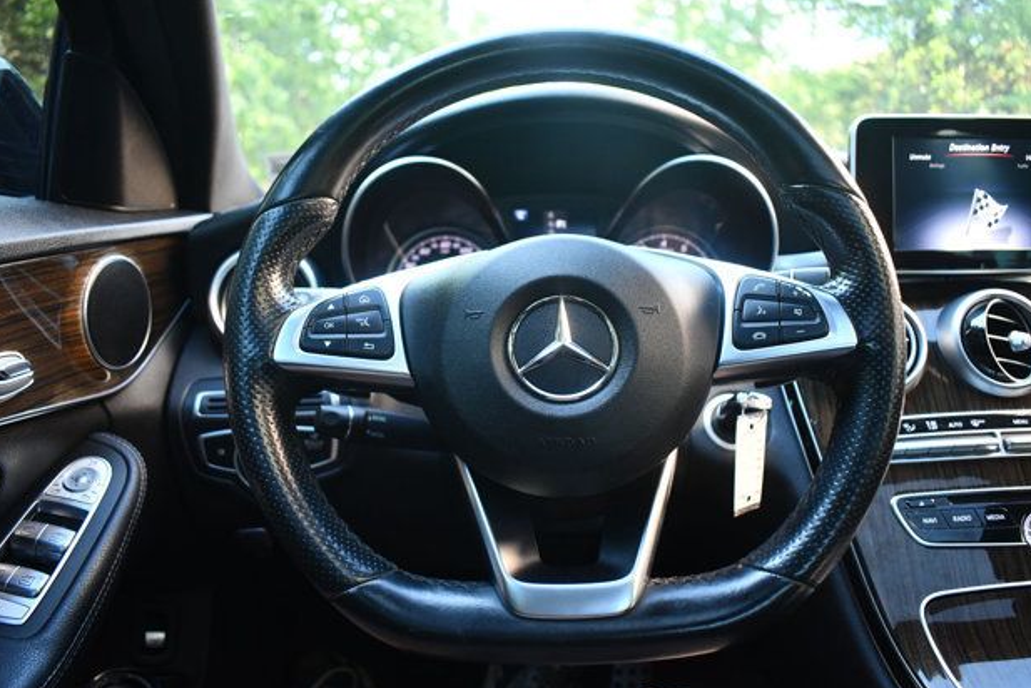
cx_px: 530
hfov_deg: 65.4
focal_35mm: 28
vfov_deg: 46.4
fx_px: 802
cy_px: 340
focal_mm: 18
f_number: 3.5
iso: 1600
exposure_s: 1/125
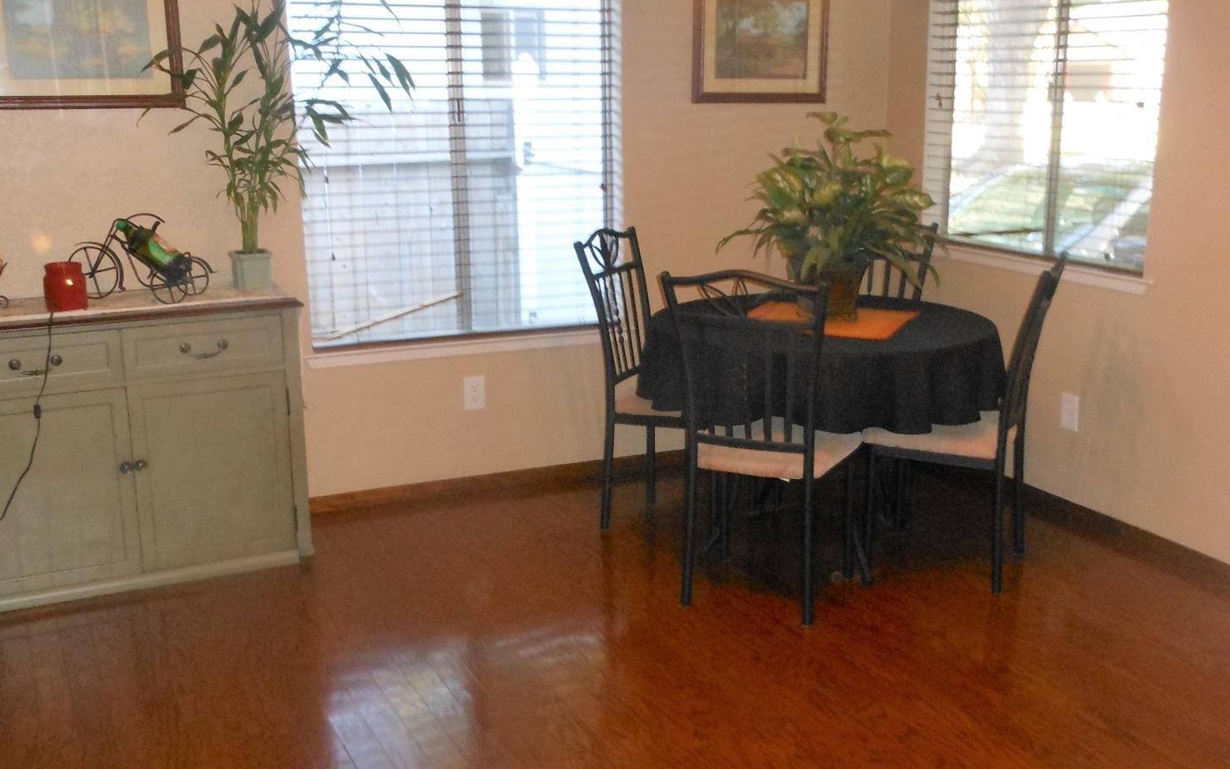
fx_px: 1374
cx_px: 629
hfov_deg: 48.2
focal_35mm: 41
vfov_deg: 31.2
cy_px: 410
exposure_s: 1/25
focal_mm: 5
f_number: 3.7
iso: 320
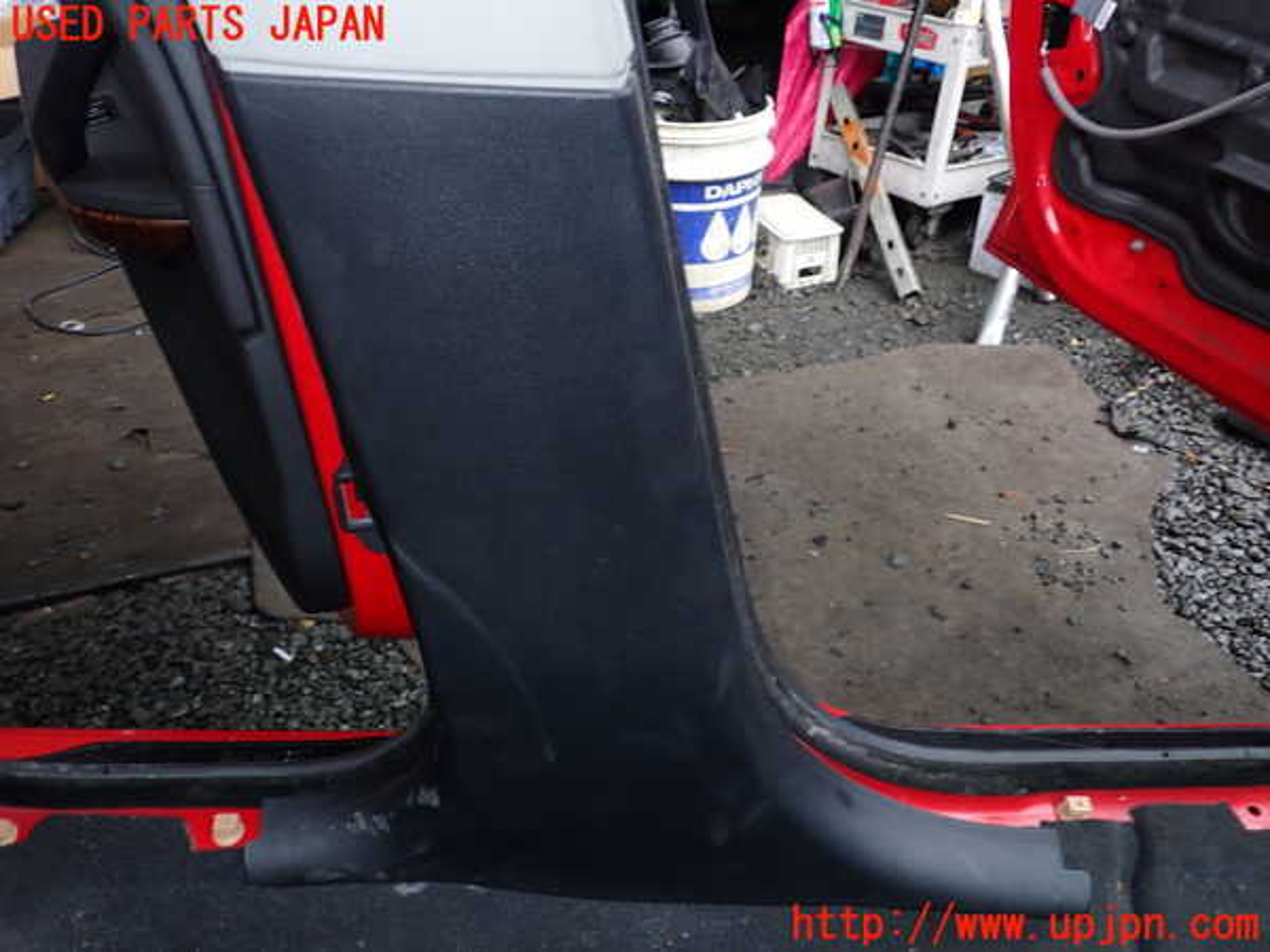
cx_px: 635
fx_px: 1101
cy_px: 476
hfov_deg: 60.0
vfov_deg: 46.8
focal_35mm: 30
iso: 200
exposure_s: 1/30
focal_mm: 5.4
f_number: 6.3
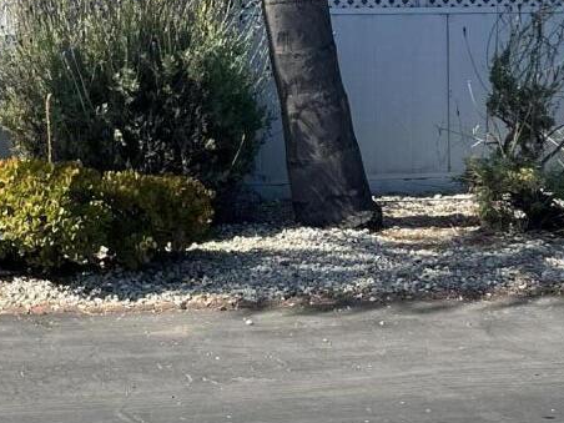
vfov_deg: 12.7
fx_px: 1874
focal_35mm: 115
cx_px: -87
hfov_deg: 16.5
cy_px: -41
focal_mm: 5.1
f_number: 1.6
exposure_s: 1/2571
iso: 50
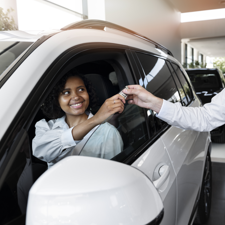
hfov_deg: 46.4
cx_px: 151
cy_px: 113
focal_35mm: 35
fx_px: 257
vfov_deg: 47.2
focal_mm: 27
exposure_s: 1/200
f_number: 3.5
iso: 250
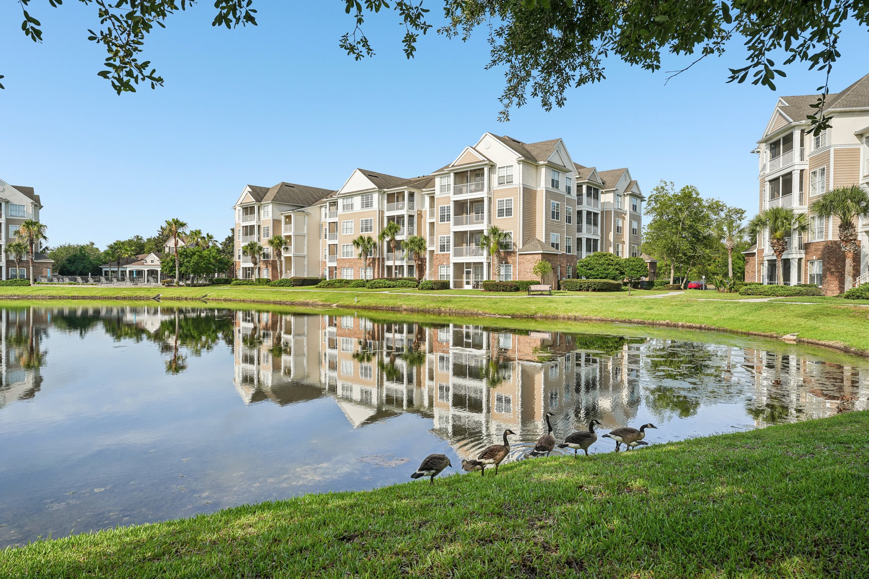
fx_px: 507
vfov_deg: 59.5
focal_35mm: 21
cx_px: 434
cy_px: 290
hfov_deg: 81.2
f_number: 9
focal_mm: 21
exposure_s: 1/200
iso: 100
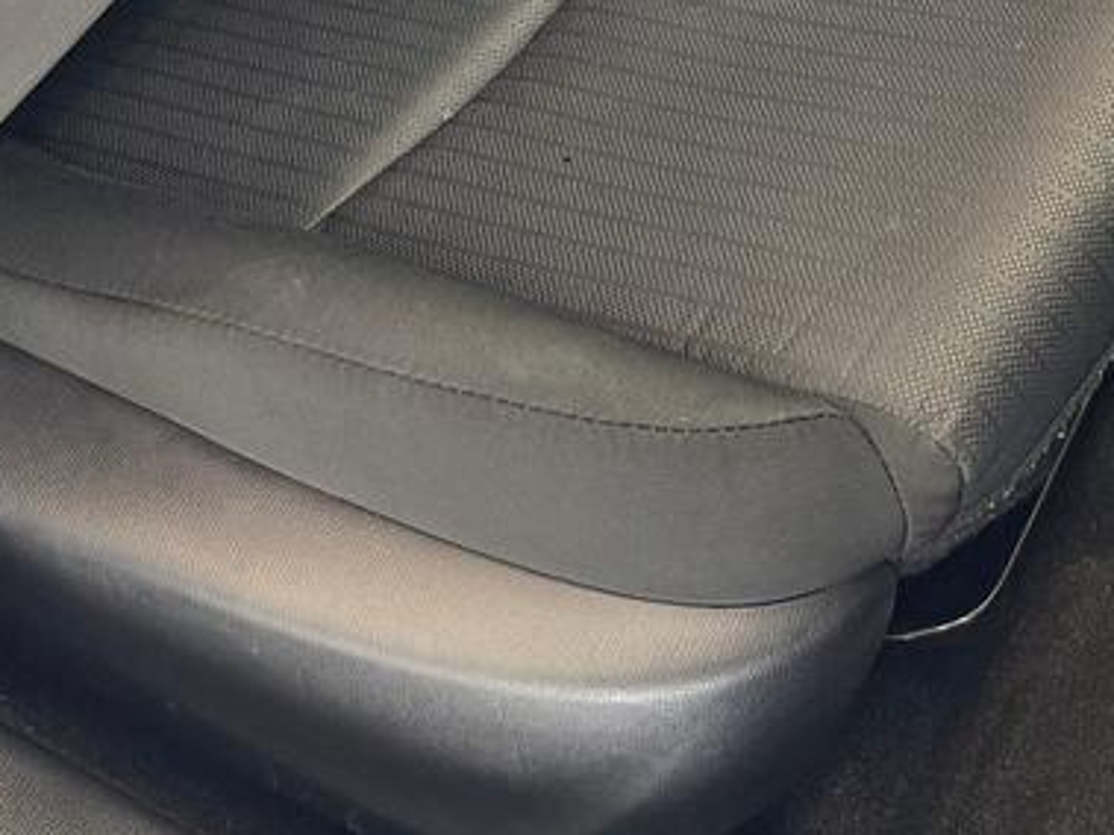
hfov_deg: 24.1
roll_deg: +0.5
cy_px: -567
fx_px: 2606
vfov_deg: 16.0
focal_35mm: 81
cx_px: 650
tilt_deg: -35.0
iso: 320
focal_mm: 6.76
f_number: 1.78
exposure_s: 1/60
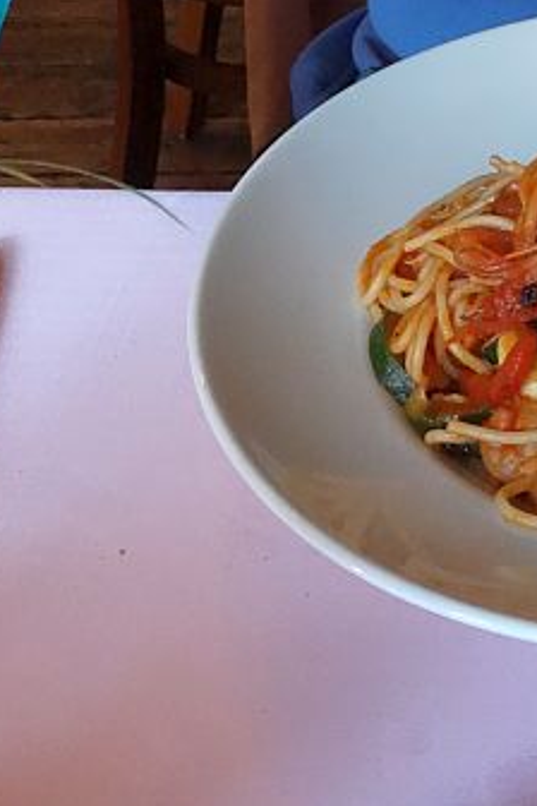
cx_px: 712
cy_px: -240
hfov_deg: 16.1
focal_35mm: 80
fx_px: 1790
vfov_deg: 22.7
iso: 3200
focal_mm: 10.4
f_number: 8
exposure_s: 1/13
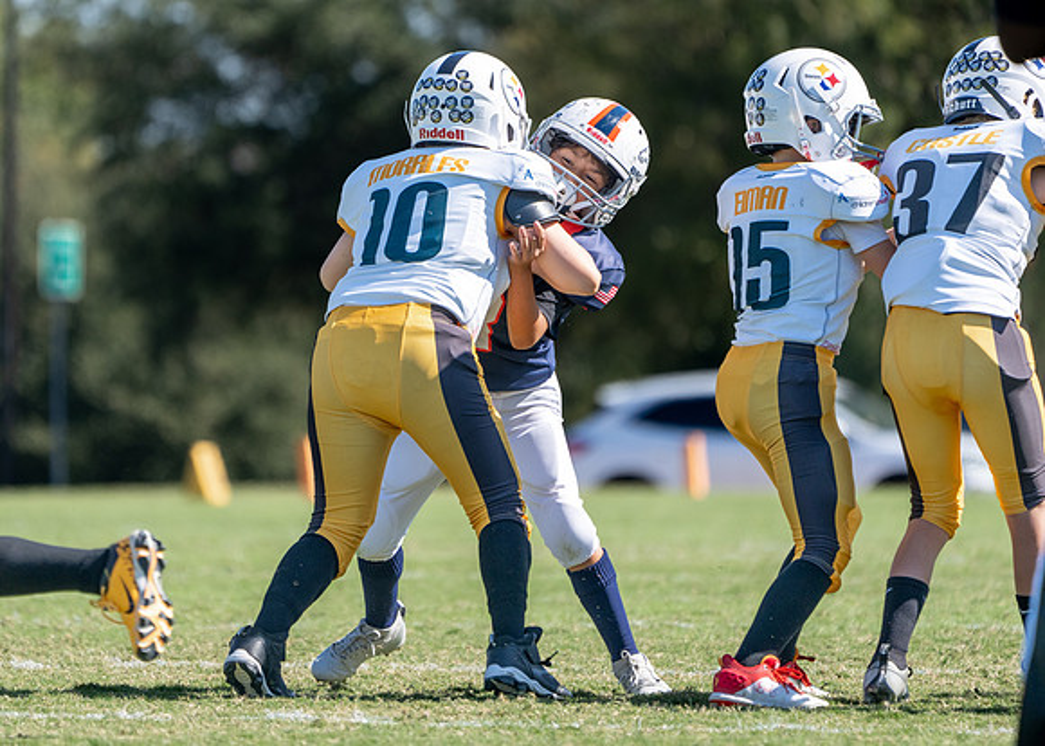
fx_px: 15705
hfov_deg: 3.8
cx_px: 427
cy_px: 282
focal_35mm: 529
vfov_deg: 2.7
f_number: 5.6
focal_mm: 400
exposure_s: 1/1000
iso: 250
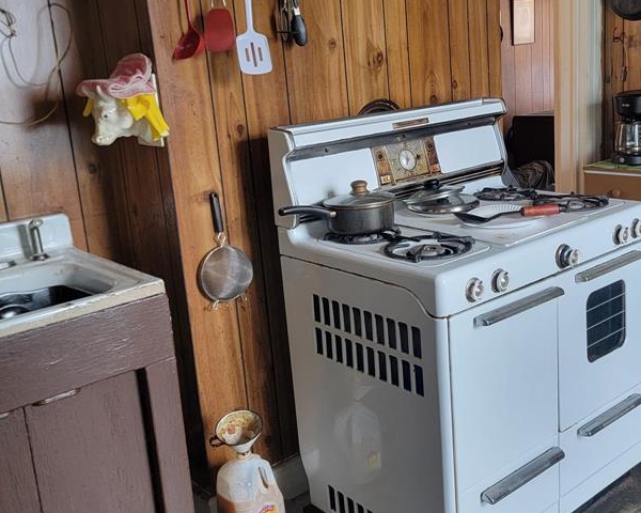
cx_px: 364
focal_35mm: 40
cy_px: 228
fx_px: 759
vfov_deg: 37.3
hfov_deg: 45.7
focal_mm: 6.7
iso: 200
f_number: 1.8
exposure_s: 1/60
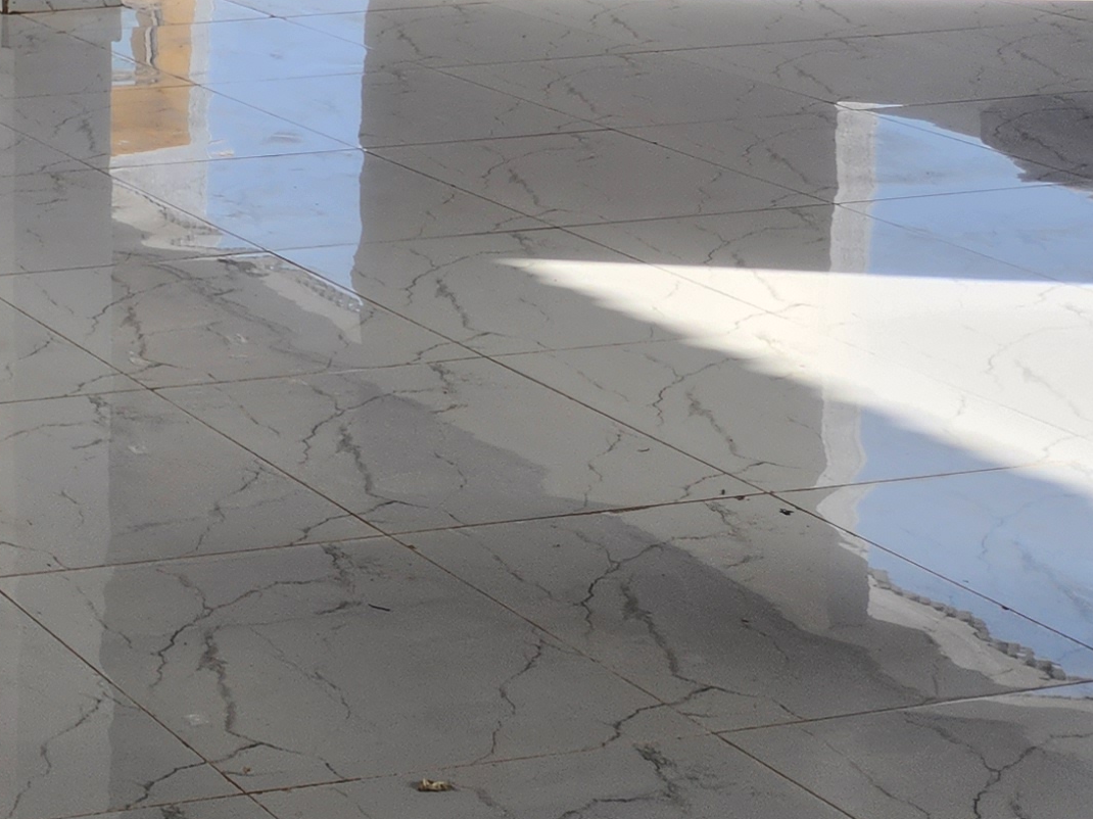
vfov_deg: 16.2
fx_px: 2715
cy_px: -256
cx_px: -783
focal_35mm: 86
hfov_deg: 18.6
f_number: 1.8
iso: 20
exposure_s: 1/410
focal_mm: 5.4
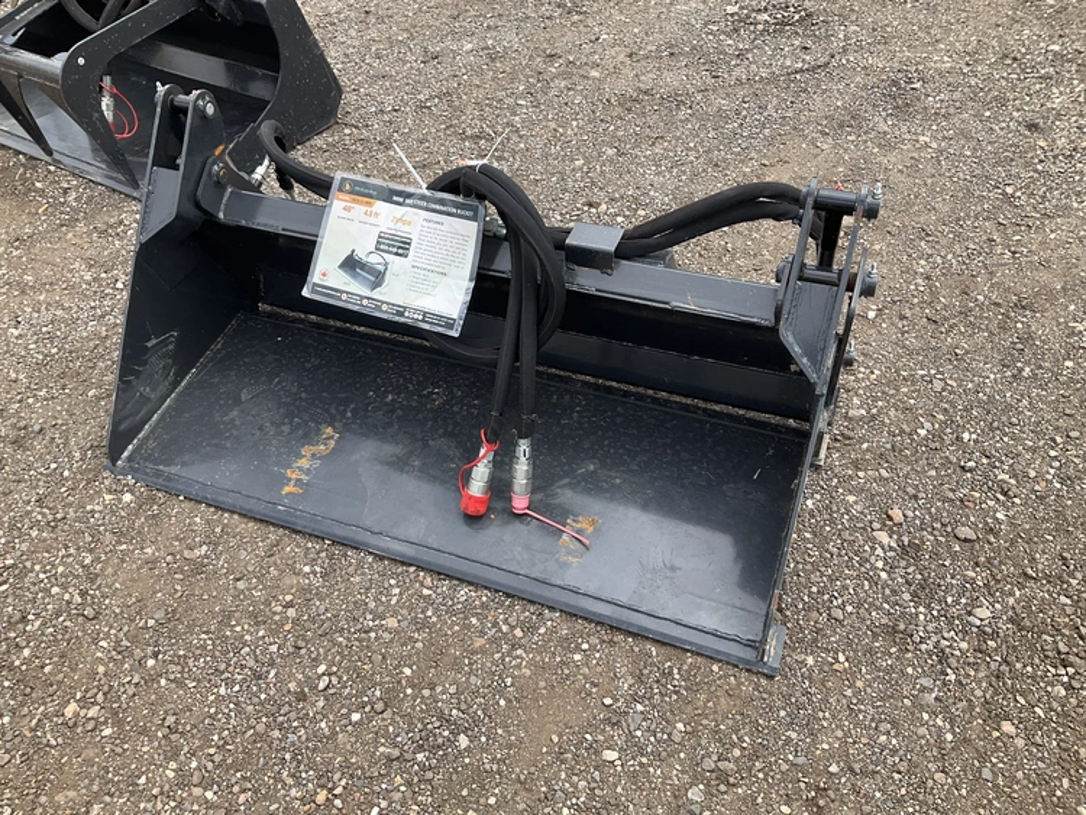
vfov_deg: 48.3
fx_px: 910
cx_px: 543
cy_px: 408
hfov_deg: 61.6
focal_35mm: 29
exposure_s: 1/739
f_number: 1.8
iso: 25
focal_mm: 3
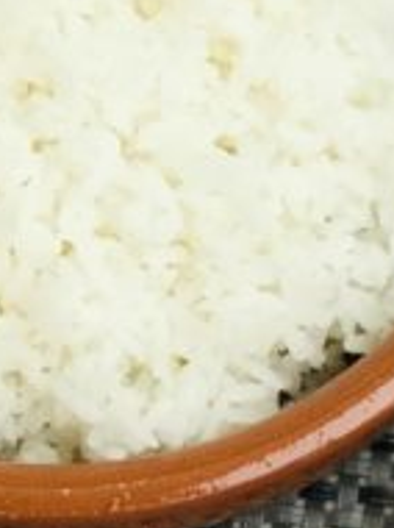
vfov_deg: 6.4
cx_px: 916
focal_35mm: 308
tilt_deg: -60.6
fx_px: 4685
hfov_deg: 4.7
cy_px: 345
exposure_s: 1/95
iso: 25
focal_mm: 6.6
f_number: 2.8
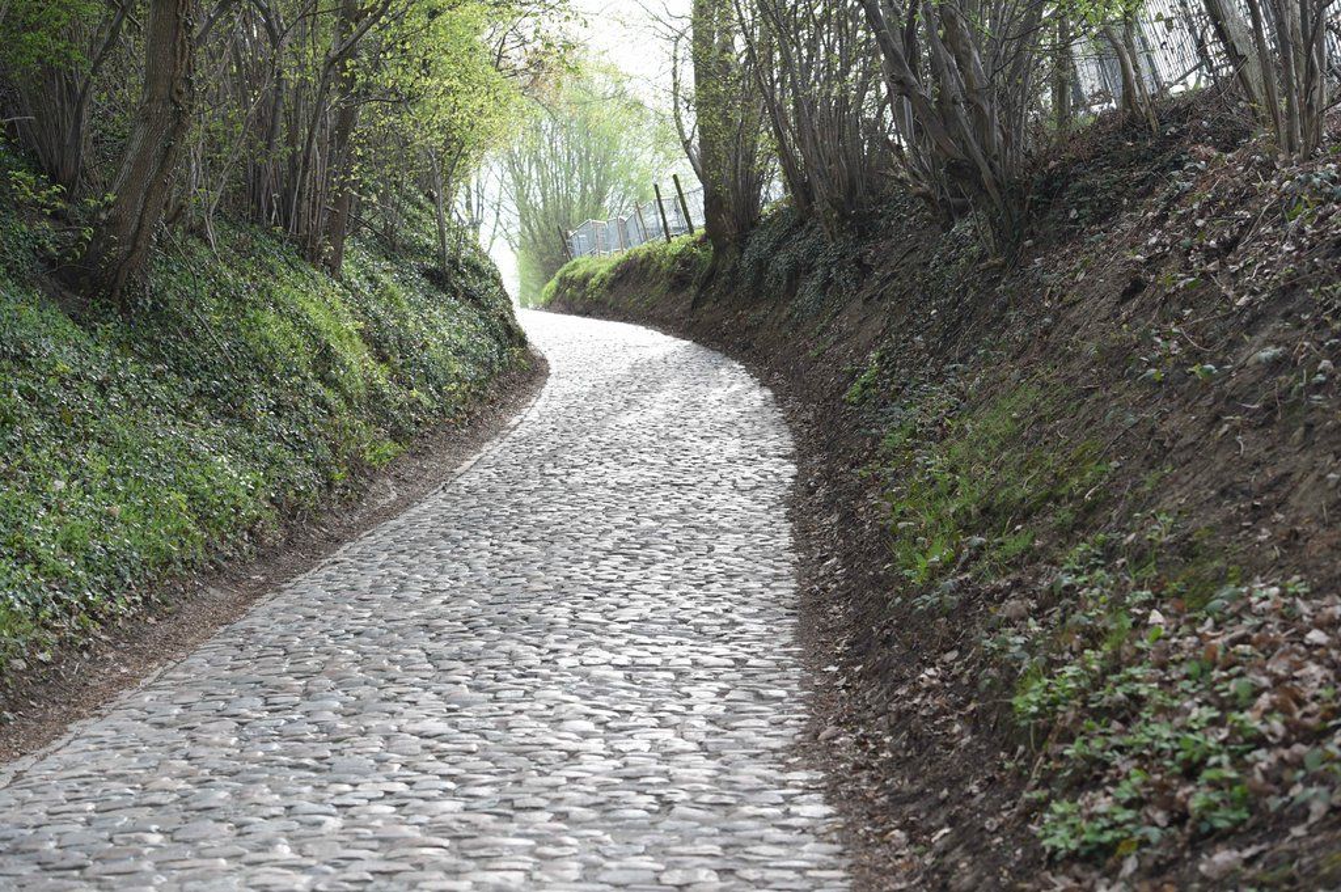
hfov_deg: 28.9
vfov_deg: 19.4
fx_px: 2605
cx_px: 670
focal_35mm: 70
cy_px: 446
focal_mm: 70
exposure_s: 1/1000
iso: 1250
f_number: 5
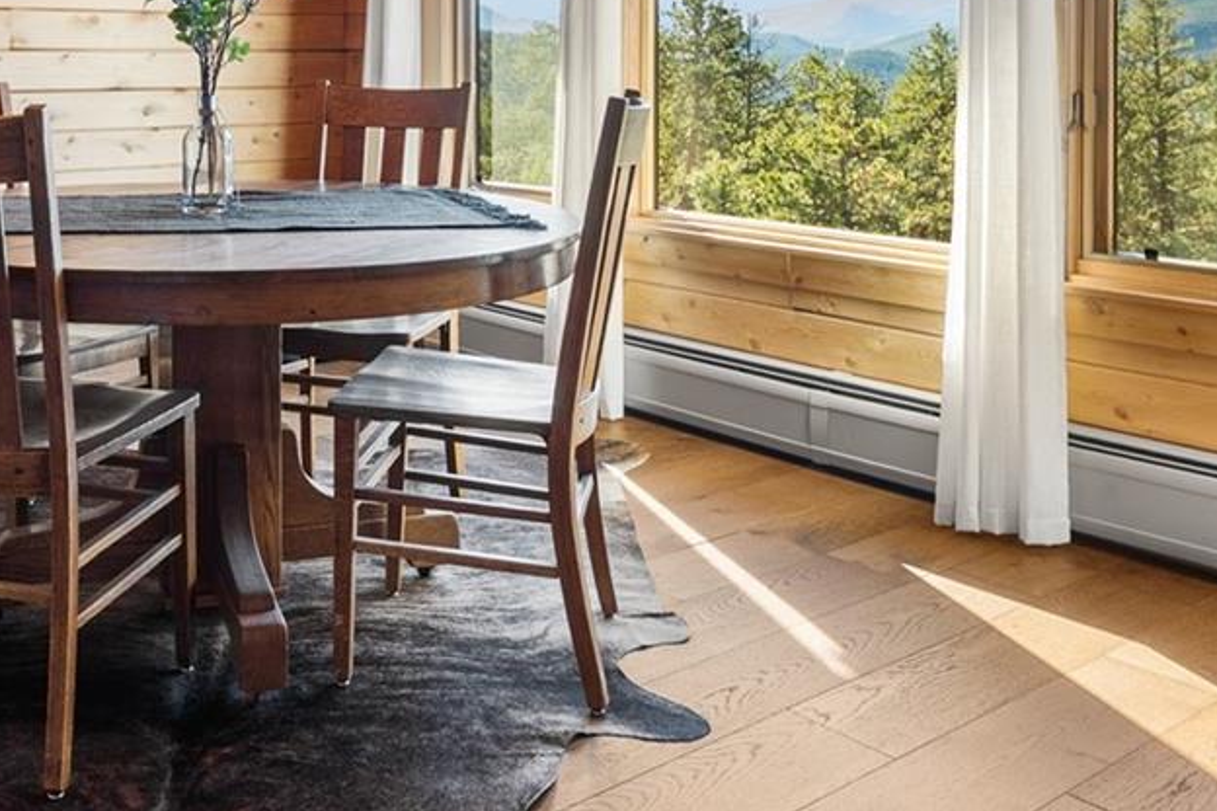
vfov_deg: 30.8
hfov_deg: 46.1
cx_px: 343
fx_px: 1386
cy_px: 44
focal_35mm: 41
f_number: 8
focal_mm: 16
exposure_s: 1/2
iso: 200
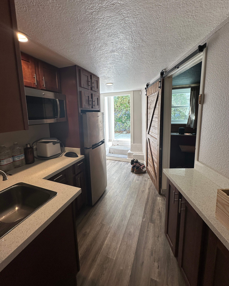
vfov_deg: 96.6
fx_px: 127
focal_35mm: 15
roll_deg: +1.4
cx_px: 112
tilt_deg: -6.4
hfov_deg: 84.0
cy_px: 131
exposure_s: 1/120
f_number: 2.2
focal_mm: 2.22
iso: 64
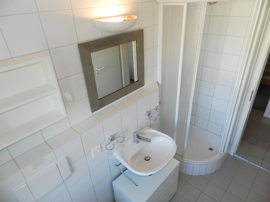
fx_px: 179
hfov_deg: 73.9
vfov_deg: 58.9
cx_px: 135
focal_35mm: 23
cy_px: 101
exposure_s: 1/60
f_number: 3.4
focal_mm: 4
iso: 160
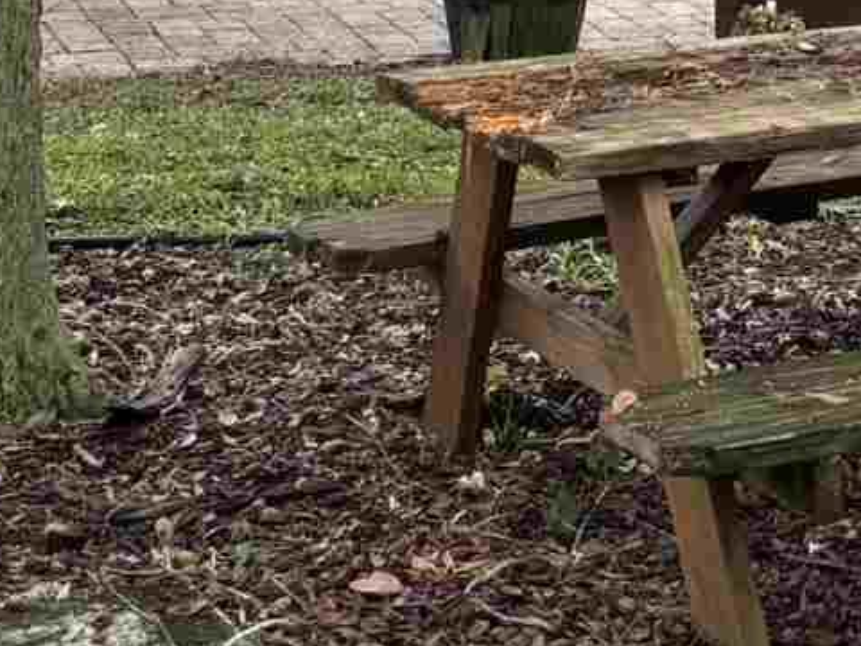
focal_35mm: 111
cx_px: 834
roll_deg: -1.1
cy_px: -467
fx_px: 2761
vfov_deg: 12.4
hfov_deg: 17.4
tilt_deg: -0.3
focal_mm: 5.96
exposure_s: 1/237
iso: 50
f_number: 1.6
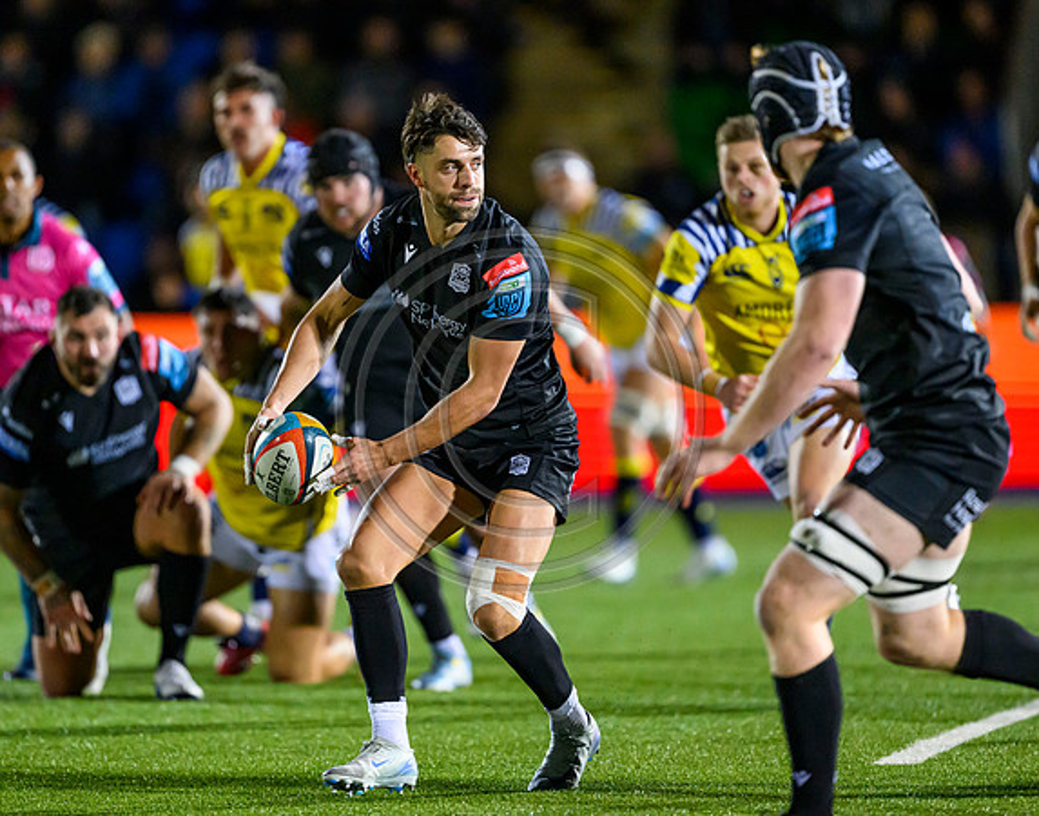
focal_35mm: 476
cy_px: 380
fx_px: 14520
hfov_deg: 4.1
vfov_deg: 3.2
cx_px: 490
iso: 8000
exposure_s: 1/1250
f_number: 2.8
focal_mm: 400
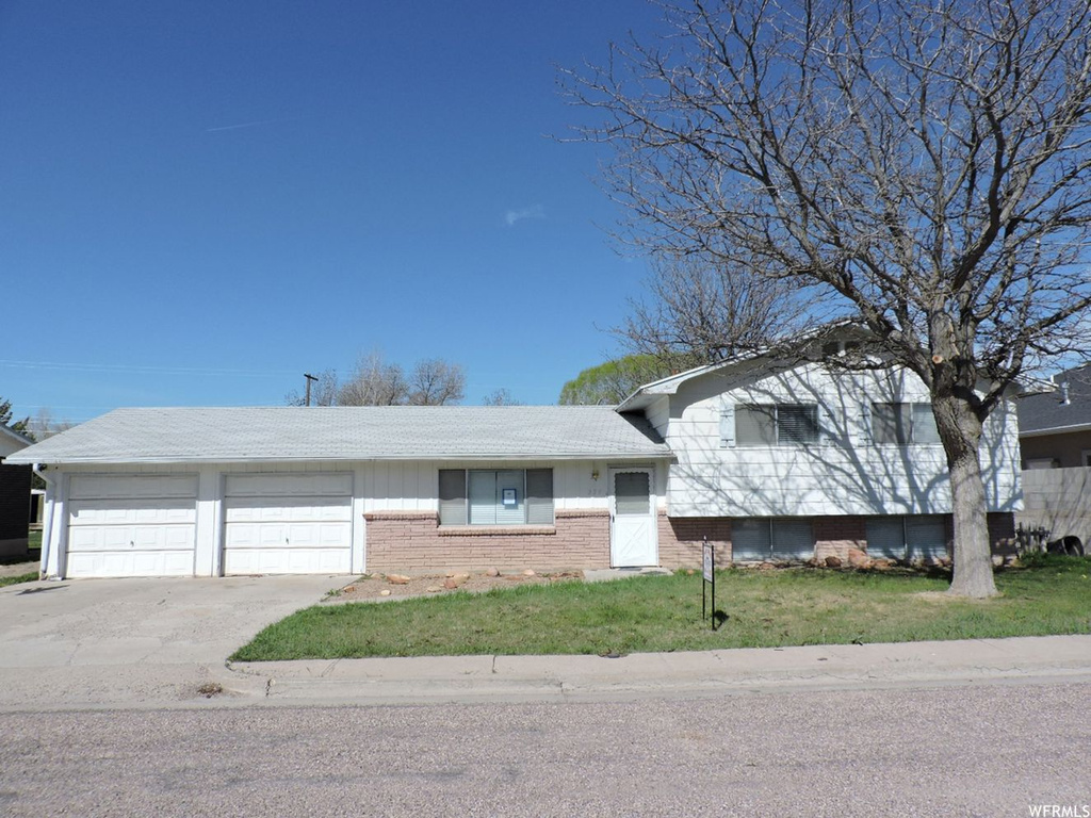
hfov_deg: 71.6
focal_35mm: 24
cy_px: 409
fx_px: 756
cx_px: 546
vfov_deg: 56.8
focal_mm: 4.3
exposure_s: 1/1250
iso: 100
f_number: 3.7
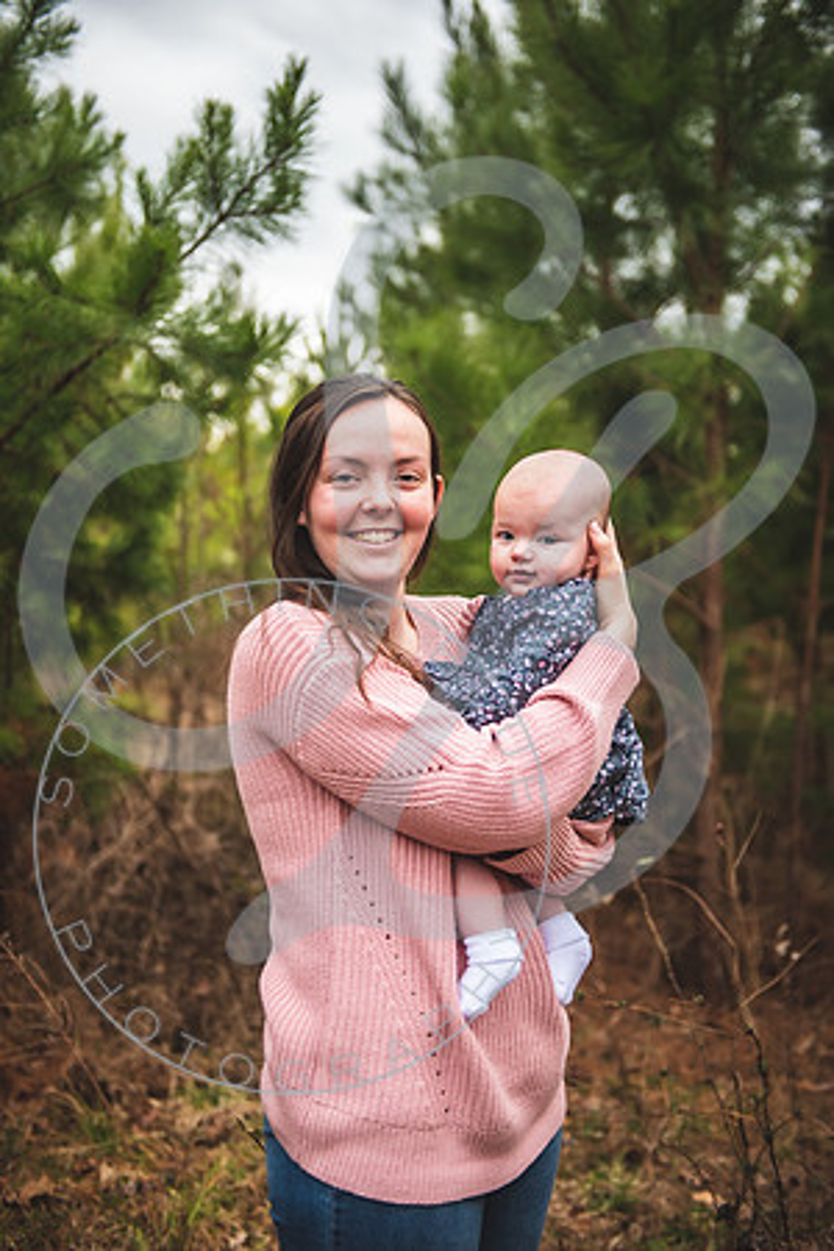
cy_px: 626
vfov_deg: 43.6
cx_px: 417
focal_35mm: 45
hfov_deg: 29.9
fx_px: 1564
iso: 400
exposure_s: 1/160
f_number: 2.8
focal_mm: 45
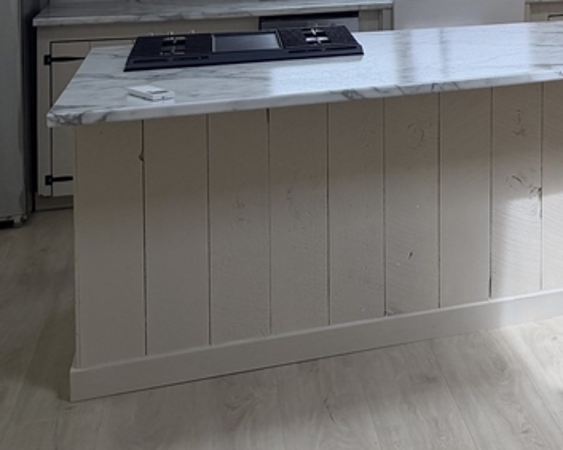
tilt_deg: -0.8
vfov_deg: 20.8
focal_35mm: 68
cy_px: -104
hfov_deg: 23.3
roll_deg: +0.1
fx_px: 1132
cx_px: 807
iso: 80
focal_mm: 6.76
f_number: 1.78
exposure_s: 1/169
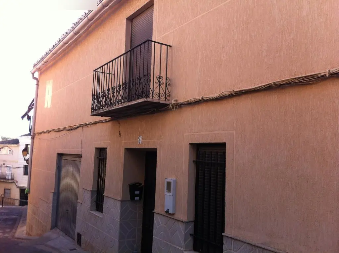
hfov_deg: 52.7
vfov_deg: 40.6
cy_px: 126
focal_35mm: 35
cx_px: 170
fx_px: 342
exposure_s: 1/192
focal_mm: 3.85
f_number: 2.8
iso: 80
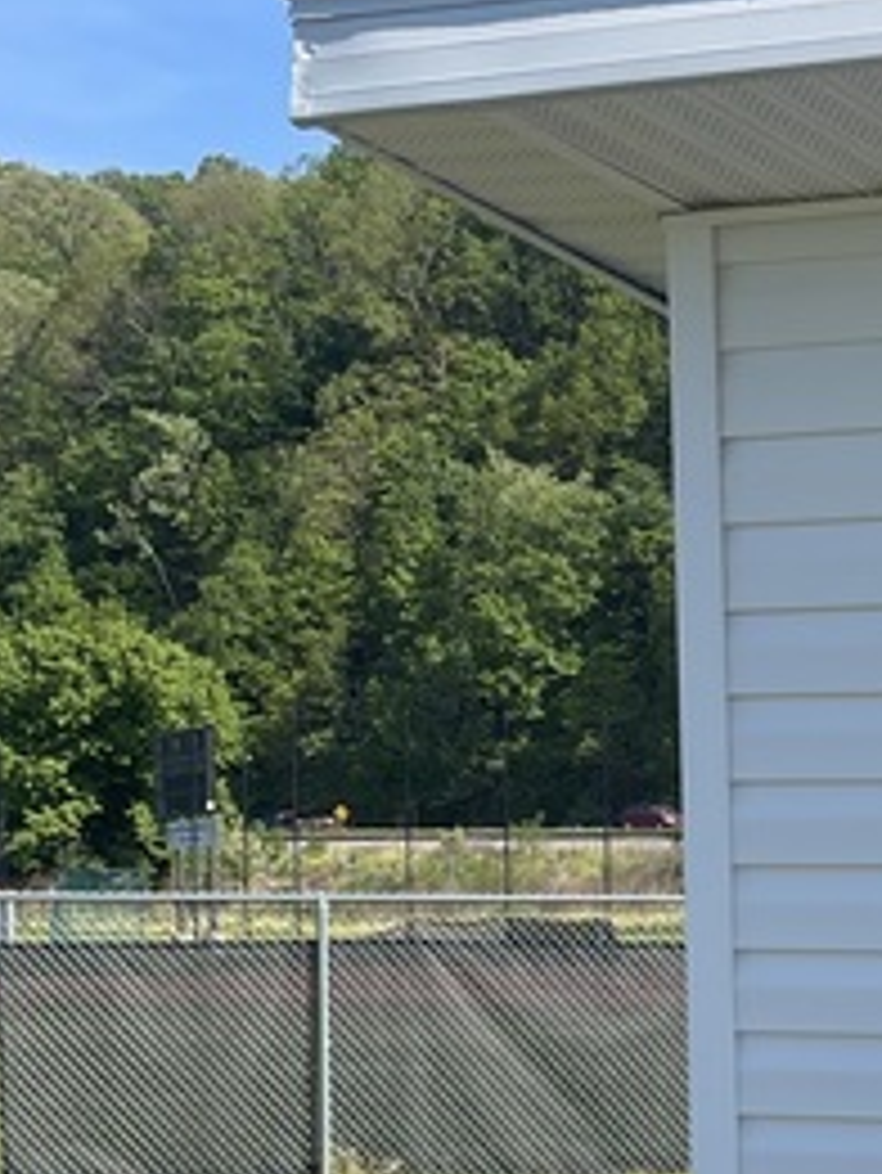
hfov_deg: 14.1
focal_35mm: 98
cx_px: 1346
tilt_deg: -4.0
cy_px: 1250
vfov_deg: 19.3
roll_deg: -0.9
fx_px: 3327
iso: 32
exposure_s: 1/2786
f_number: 1.6
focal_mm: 5.1
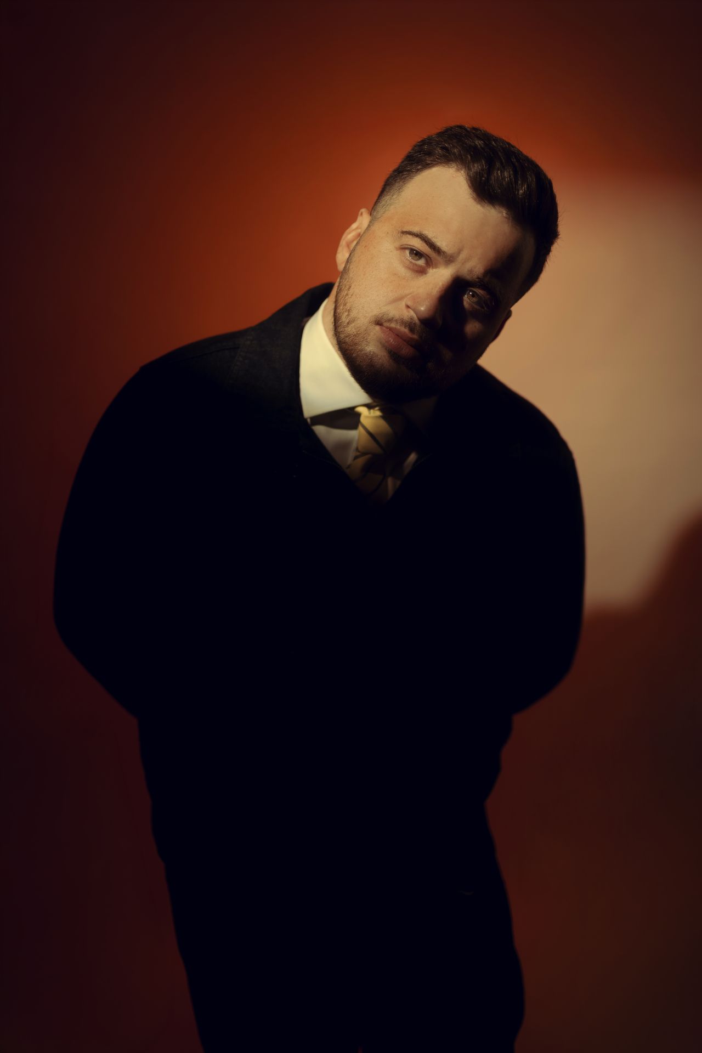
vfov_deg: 54.4
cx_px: 351
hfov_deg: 37.9
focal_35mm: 35
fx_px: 1024
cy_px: 526
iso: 64
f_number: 1.6
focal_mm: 35
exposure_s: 1/800
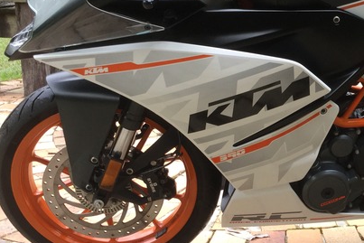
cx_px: 338
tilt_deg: -13.6
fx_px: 647
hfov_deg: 29.9
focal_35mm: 64
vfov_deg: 21.2
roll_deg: -0.8
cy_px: 91
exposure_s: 1/100
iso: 32
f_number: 2.4
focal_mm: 3.3
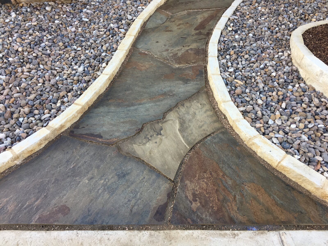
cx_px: 164
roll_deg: -3.3
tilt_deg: -38.3
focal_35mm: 29
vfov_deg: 48.2
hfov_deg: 61.7
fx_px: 275
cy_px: 123
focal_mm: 4.15
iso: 40
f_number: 2.2
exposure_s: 1/120
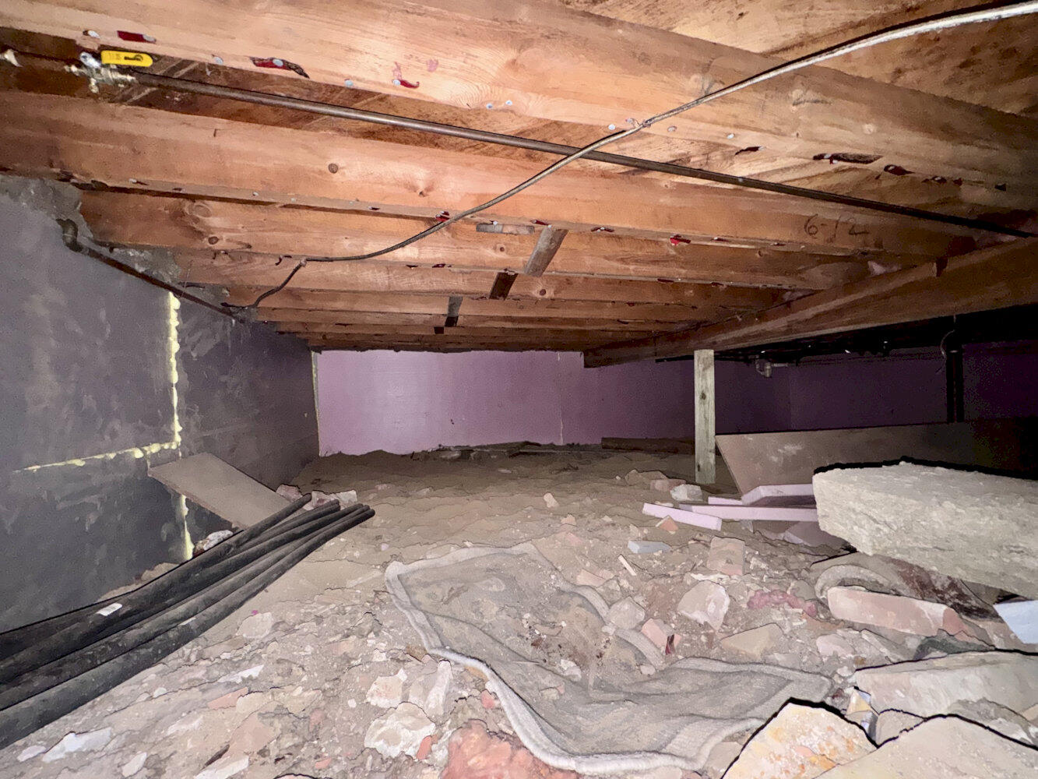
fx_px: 420
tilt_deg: -0.1
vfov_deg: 85.7
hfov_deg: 102.1
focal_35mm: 14
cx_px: 519
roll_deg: +1.3
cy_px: 390
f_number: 2.2
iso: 640
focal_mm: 2.22
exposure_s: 1/16
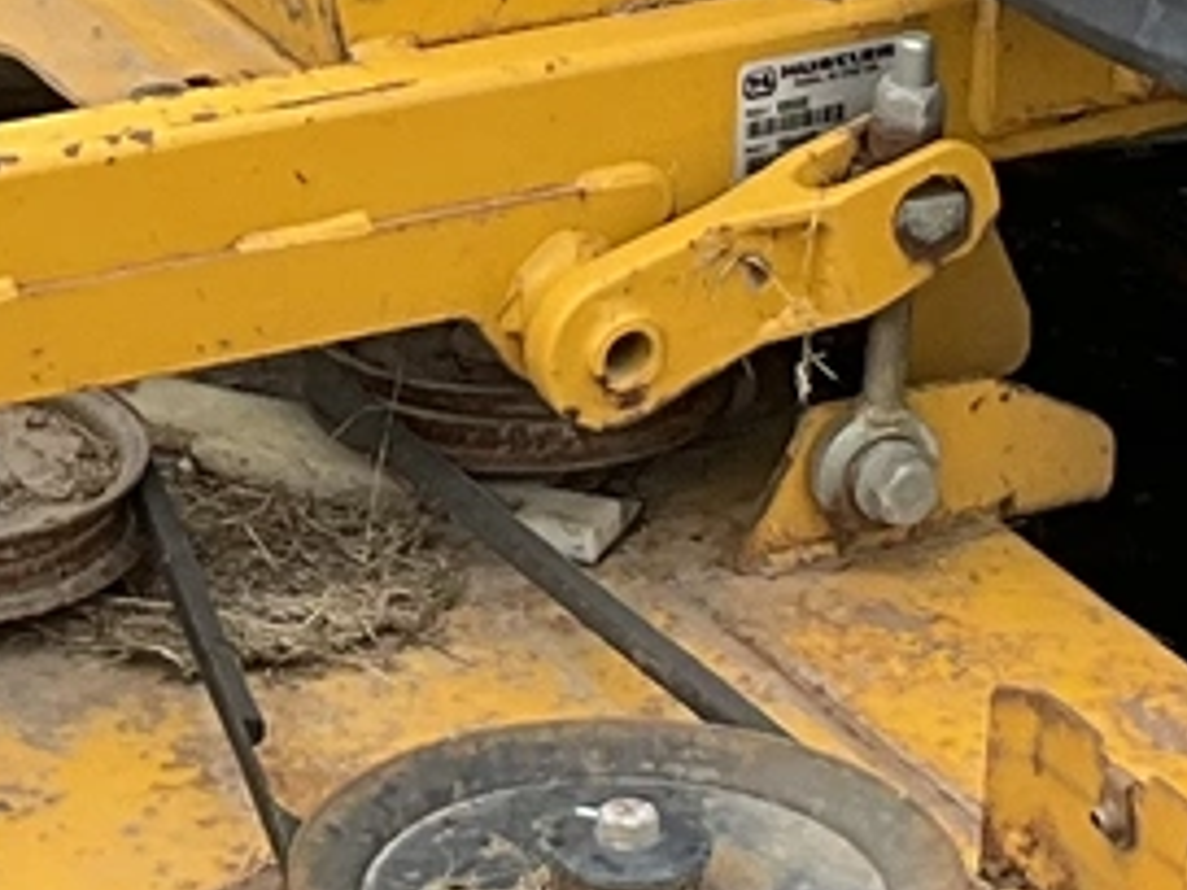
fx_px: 7304
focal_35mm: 213
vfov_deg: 7.0
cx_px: 148
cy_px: 244
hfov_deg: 9.3
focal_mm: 3
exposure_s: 1/700
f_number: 1.8
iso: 25
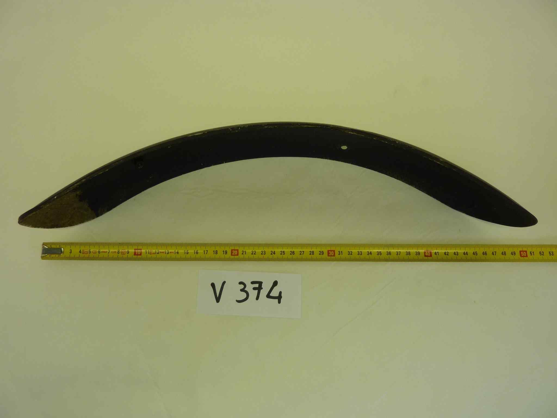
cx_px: 278
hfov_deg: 69.4
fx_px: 402
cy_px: 209
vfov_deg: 54.9
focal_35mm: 25
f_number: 3.3
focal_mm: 4.1
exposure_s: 1/60
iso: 80
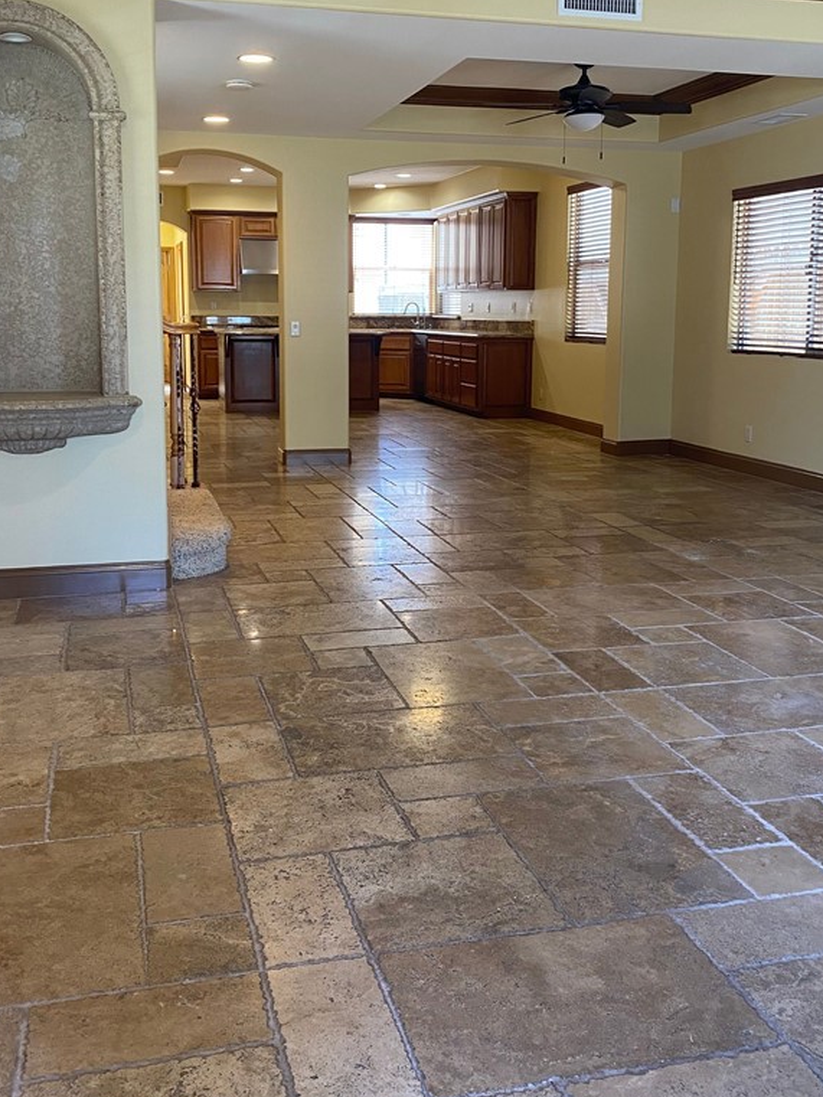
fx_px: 1109
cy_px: 470
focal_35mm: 35
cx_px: 398
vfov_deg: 52.4
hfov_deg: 40.7
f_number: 1.8
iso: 100
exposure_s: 1/60
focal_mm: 4.25
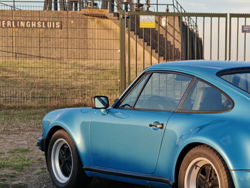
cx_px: 235
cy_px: 136
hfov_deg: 19.6
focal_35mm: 98
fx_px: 708
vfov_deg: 15.1
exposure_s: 1/450
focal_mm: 5.4
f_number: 1.6
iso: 50
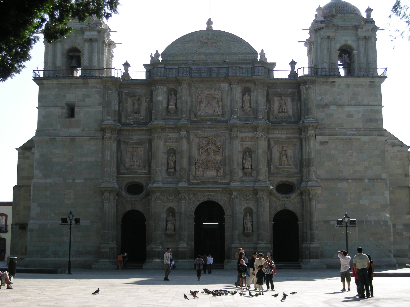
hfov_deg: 35.5
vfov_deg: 27.0
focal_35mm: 54
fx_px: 640
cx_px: 205
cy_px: 154
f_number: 3.3
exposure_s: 1/414
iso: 50
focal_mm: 8.8
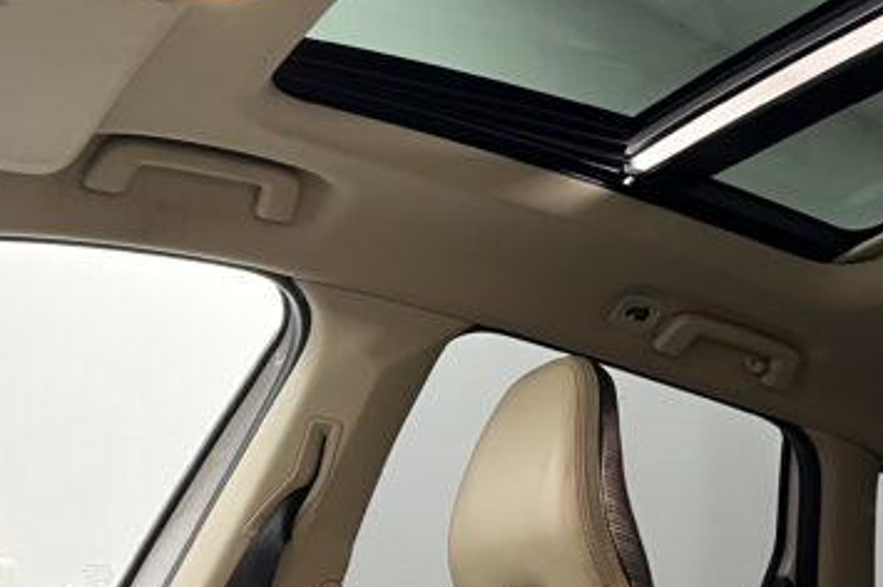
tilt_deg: +26.5
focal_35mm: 61
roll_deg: -7.3
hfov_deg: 32.6
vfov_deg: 22.1
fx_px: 1495
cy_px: 196
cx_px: 599
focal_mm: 5.7
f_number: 1.5
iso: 500
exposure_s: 1/33
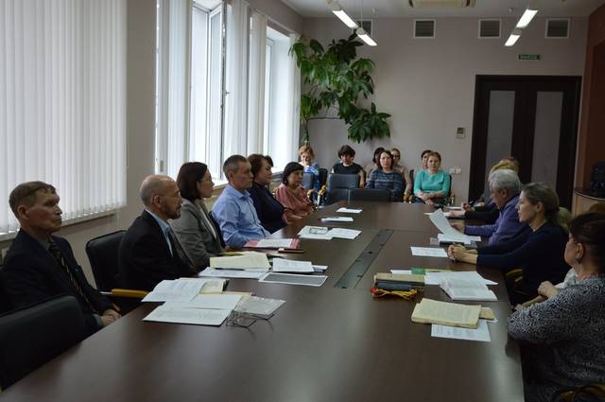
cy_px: 201
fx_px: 655
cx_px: 302
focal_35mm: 39
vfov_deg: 34.1
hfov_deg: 49.6
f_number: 4.5
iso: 400
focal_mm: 26
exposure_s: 1/80
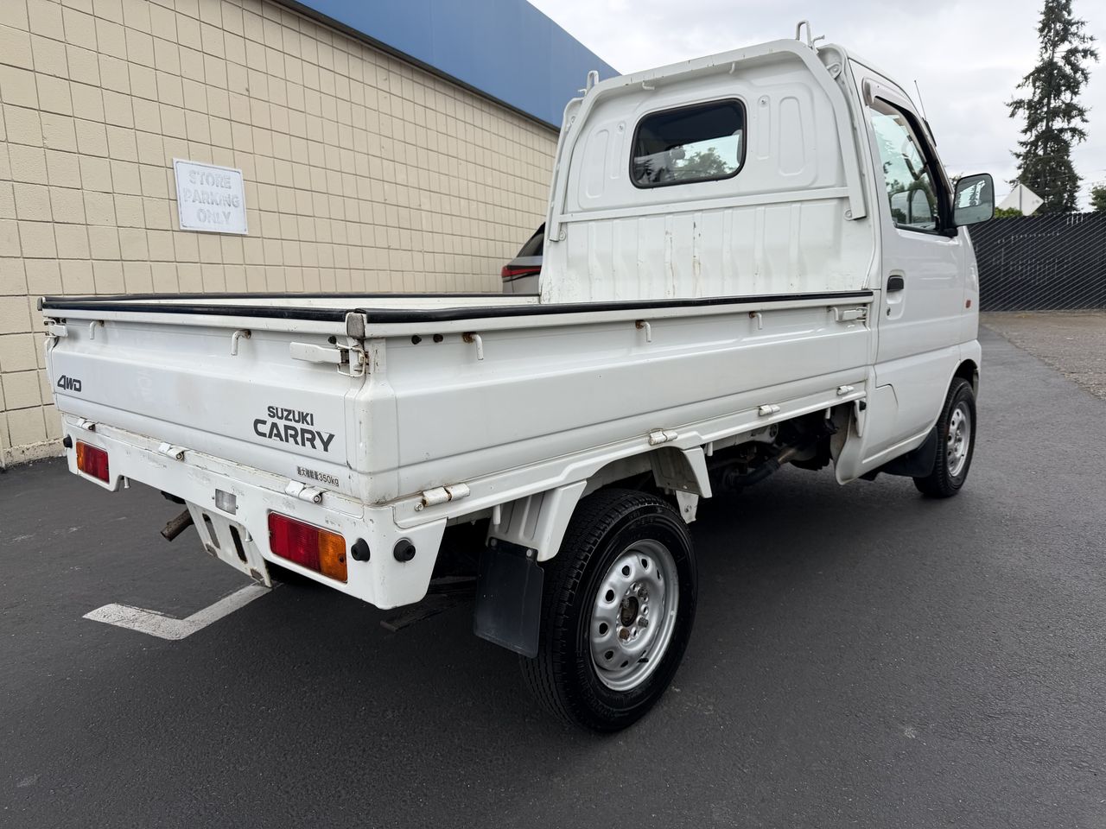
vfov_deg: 56.8
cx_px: 553
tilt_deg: -9.7
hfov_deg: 71.6
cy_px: 414
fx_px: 767
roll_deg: +1.8
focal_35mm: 24
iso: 80
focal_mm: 6.76
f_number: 1.78
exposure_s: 1/1385
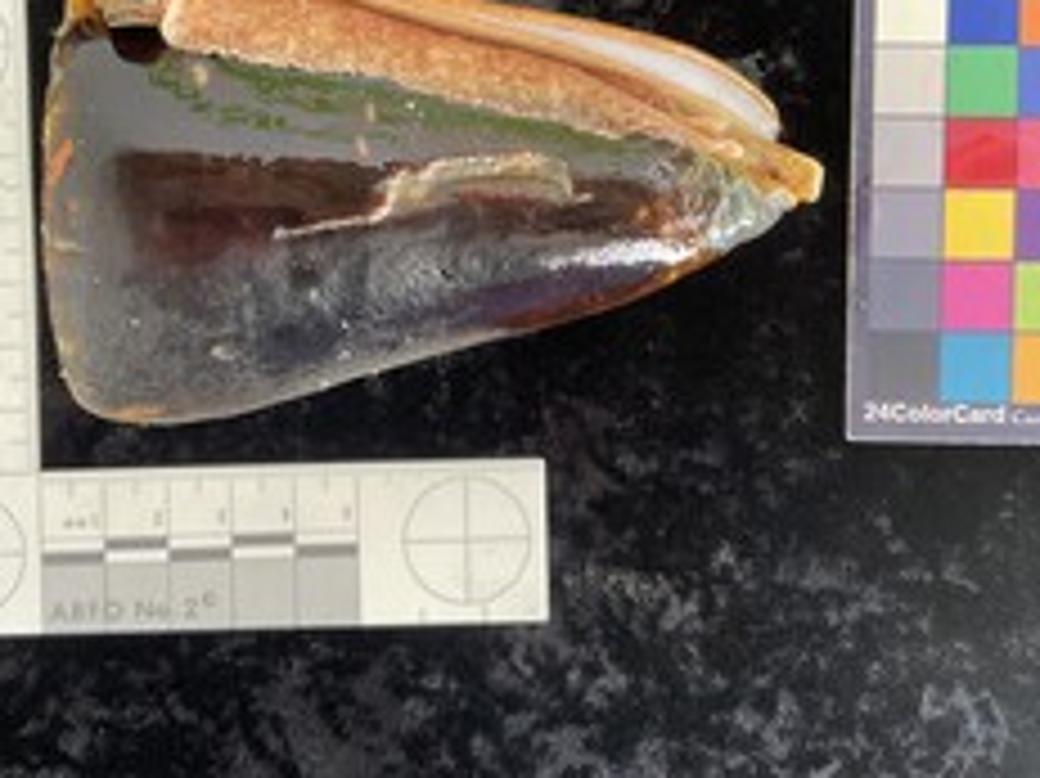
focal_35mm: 44
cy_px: 227
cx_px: 455
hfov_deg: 42.9
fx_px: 1321
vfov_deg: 32.4
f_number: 1.8
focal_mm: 3
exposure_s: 1/60
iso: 100
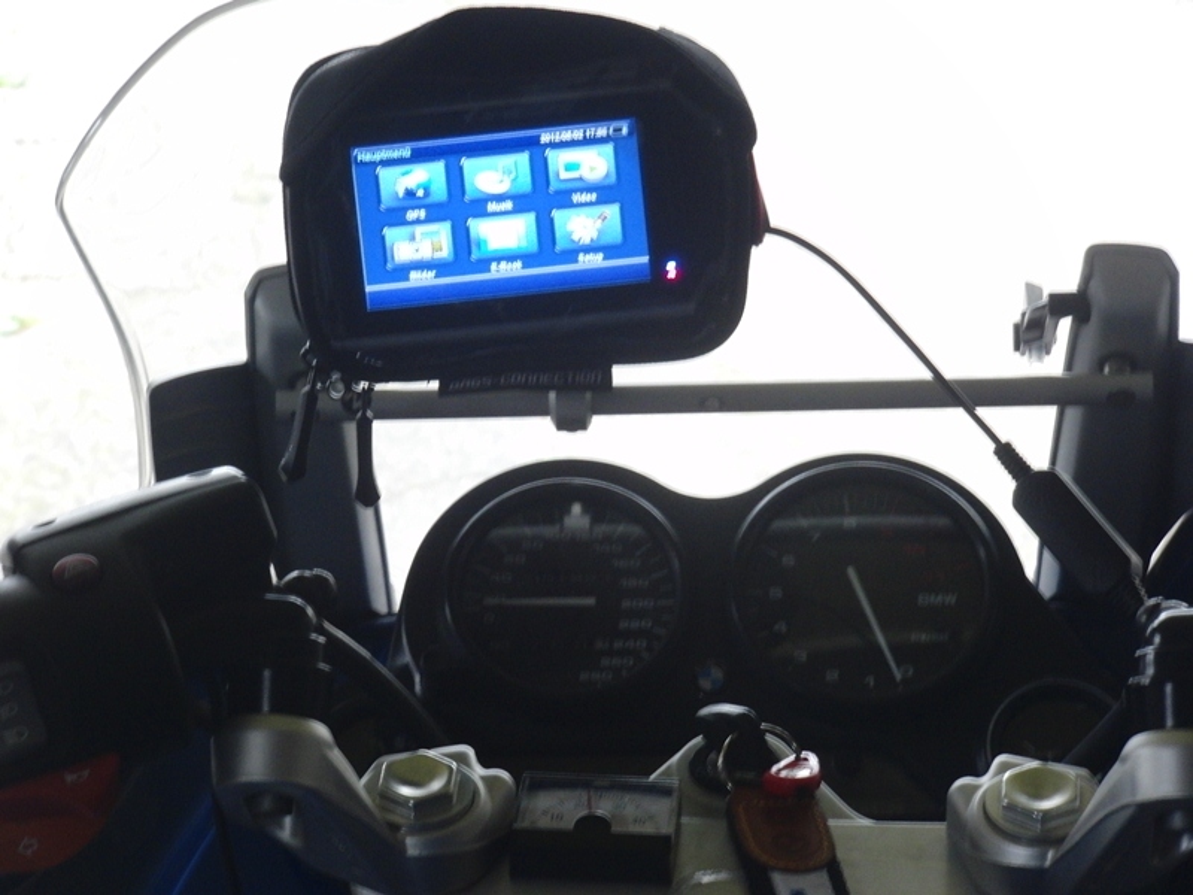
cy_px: 448
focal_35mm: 127
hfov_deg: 15.5
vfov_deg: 11.7
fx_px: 4377
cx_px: 596
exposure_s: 1/8
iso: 400
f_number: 5.2
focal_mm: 22
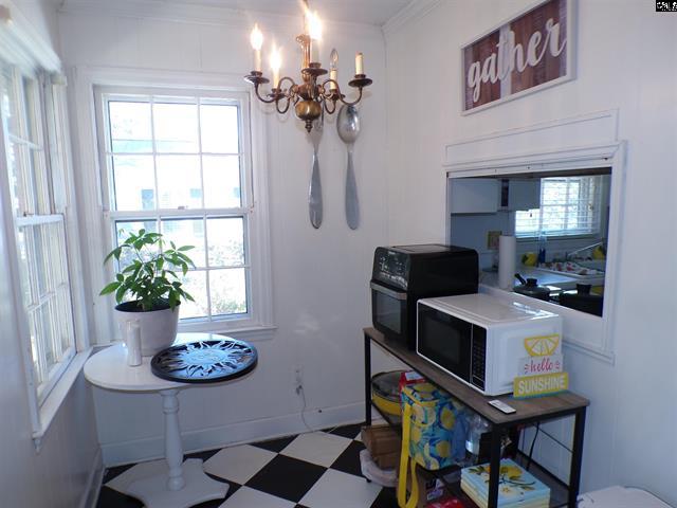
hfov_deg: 71.6
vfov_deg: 56.8
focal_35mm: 24
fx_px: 469
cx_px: 338
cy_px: 254
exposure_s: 1/38
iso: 100
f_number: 3
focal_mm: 4.3
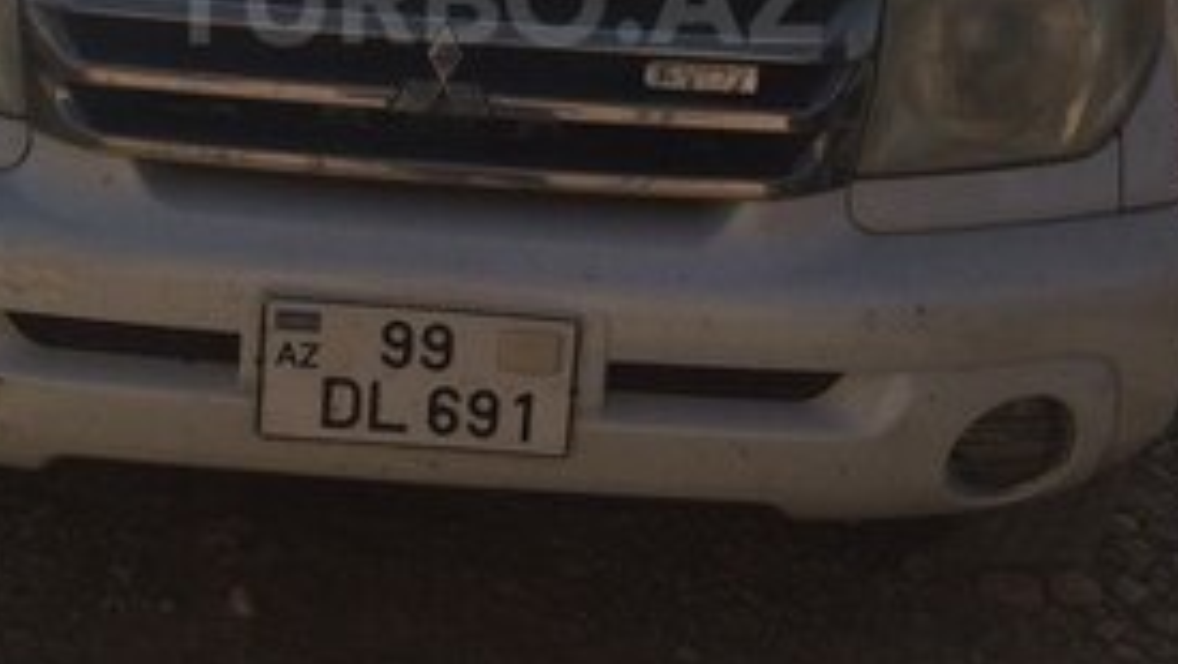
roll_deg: -0.2
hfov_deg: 36.5
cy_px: -4
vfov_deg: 20.4
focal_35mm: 57
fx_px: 1781
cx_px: 493
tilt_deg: -12.7
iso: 40
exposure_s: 1/4566
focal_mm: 4.15
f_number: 2.2
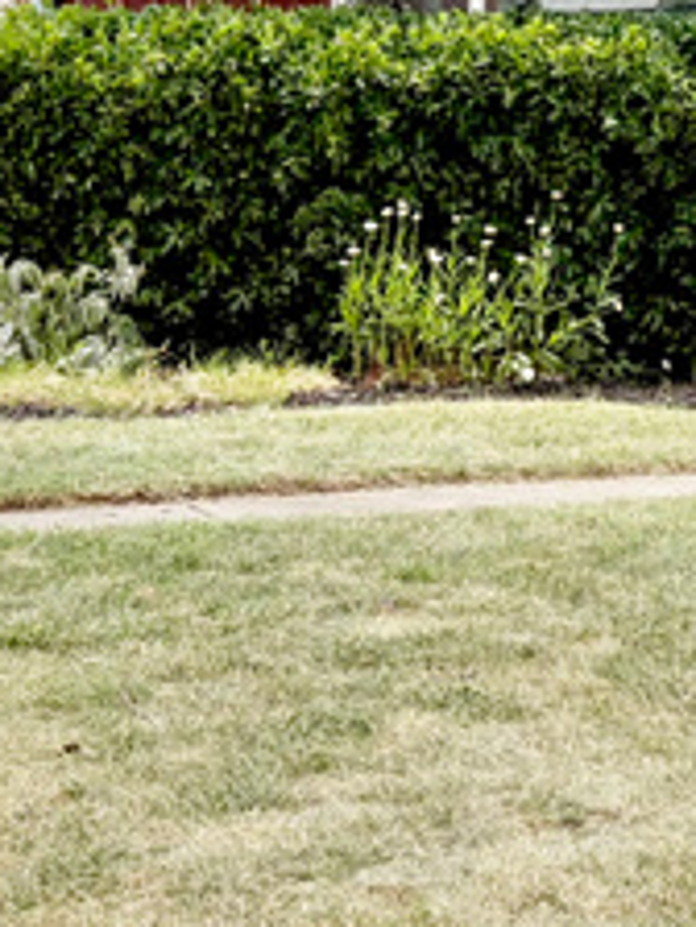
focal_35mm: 119
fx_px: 3190
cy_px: -248
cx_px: 1003
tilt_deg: +6.7
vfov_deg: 15.8
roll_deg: +0.1
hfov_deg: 12.0
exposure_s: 1/850
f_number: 1.6
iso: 64
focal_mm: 5.96
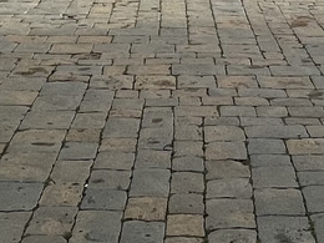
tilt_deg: +21.3
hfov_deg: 23.8
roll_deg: -0.7
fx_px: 749
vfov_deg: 11.8
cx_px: 283
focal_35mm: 80
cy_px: -451
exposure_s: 1/2660
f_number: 1.8
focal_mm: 1.57
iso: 32
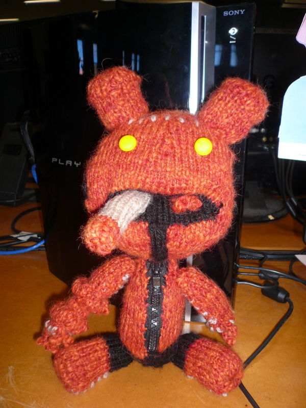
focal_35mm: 28
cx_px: 153
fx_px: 330
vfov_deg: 63.4
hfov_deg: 49.7
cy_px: 204
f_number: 2.8
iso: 100
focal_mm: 4.6
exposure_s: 1/30
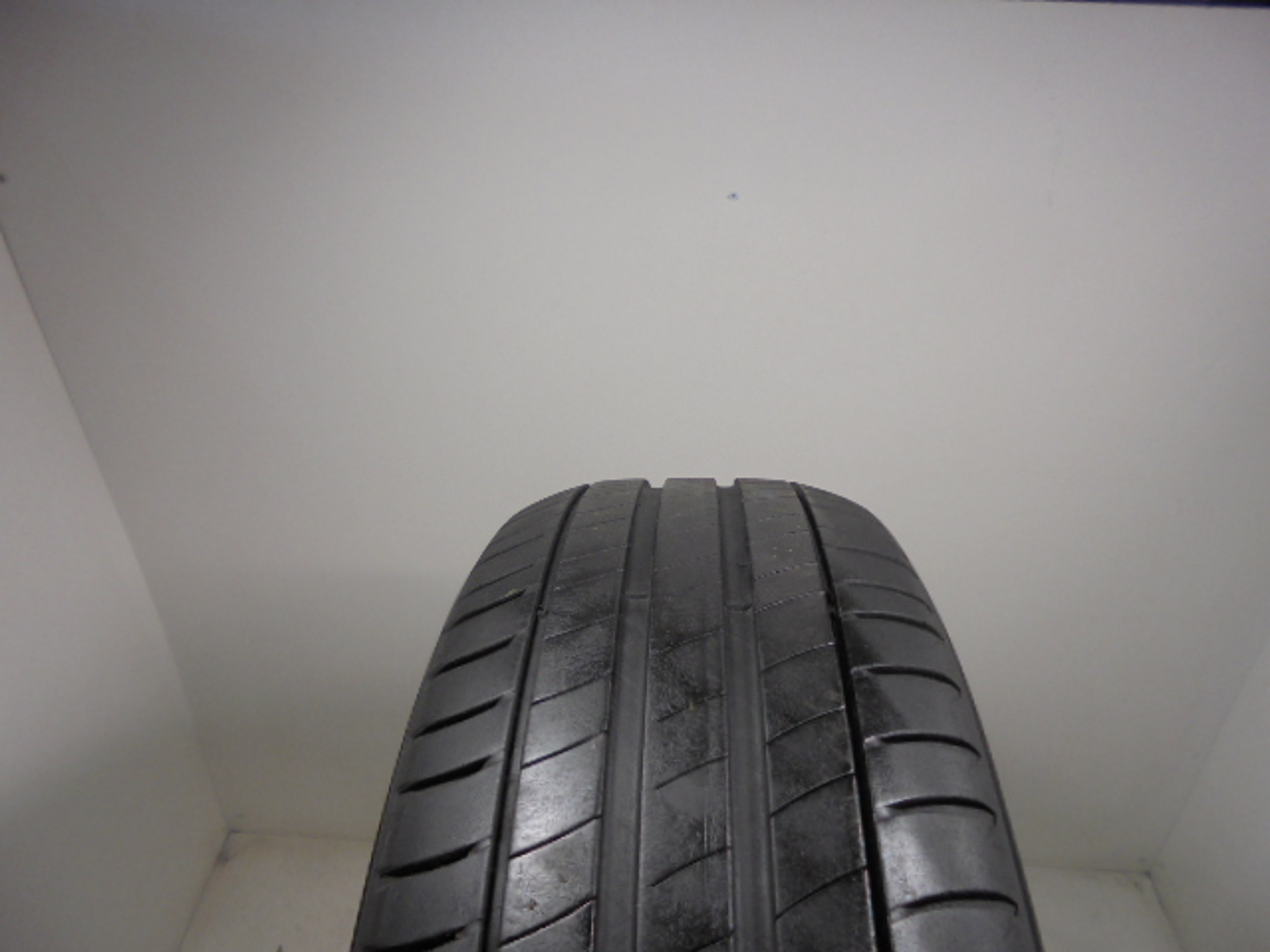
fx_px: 954
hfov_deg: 67.3
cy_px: 476
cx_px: 635
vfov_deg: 53.1
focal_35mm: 26
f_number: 3.5
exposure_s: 1/40
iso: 100
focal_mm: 4.6
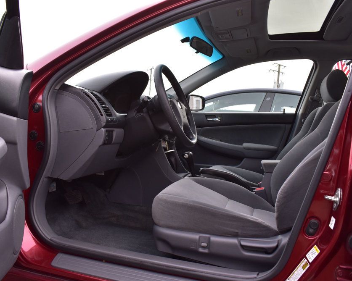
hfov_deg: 57.2
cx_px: 169
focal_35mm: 31
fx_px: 323
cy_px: 142
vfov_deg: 47.1
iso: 400
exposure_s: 1/80
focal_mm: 18
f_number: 8
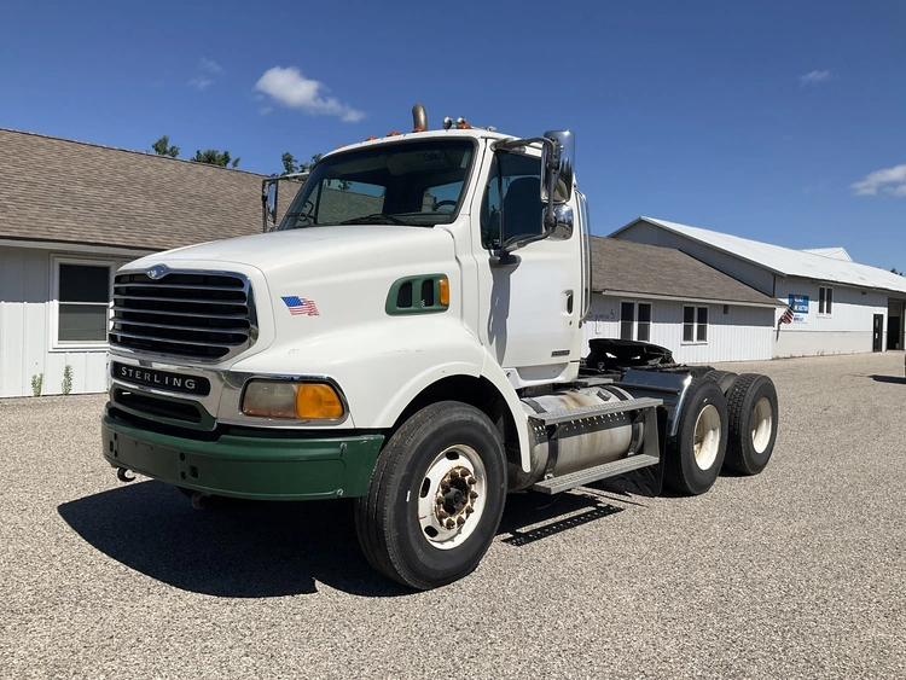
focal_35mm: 29
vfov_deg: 48.3
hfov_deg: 61.6
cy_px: 340
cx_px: 453
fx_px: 759
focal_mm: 3
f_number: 1.8
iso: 25
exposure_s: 1/3788
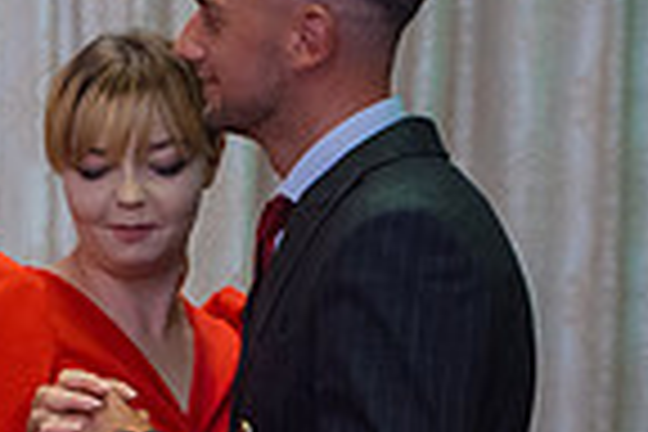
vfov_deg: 7.3
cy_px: 452
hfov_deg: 10.2
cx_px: -637
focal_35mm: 186
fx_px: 3348
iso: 1250
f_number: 2.8
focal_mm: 40
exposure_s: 1/200
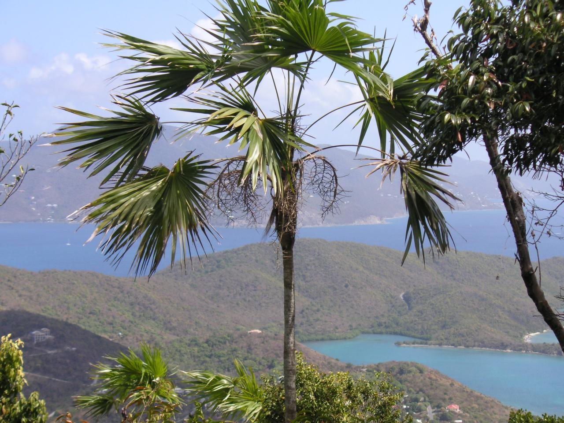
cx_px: 282
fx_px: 1711
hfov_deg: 18.7
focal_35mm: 105
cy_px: 212
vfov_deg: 14.1
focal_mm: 17.1
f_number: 5
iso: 50
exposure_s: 1/350
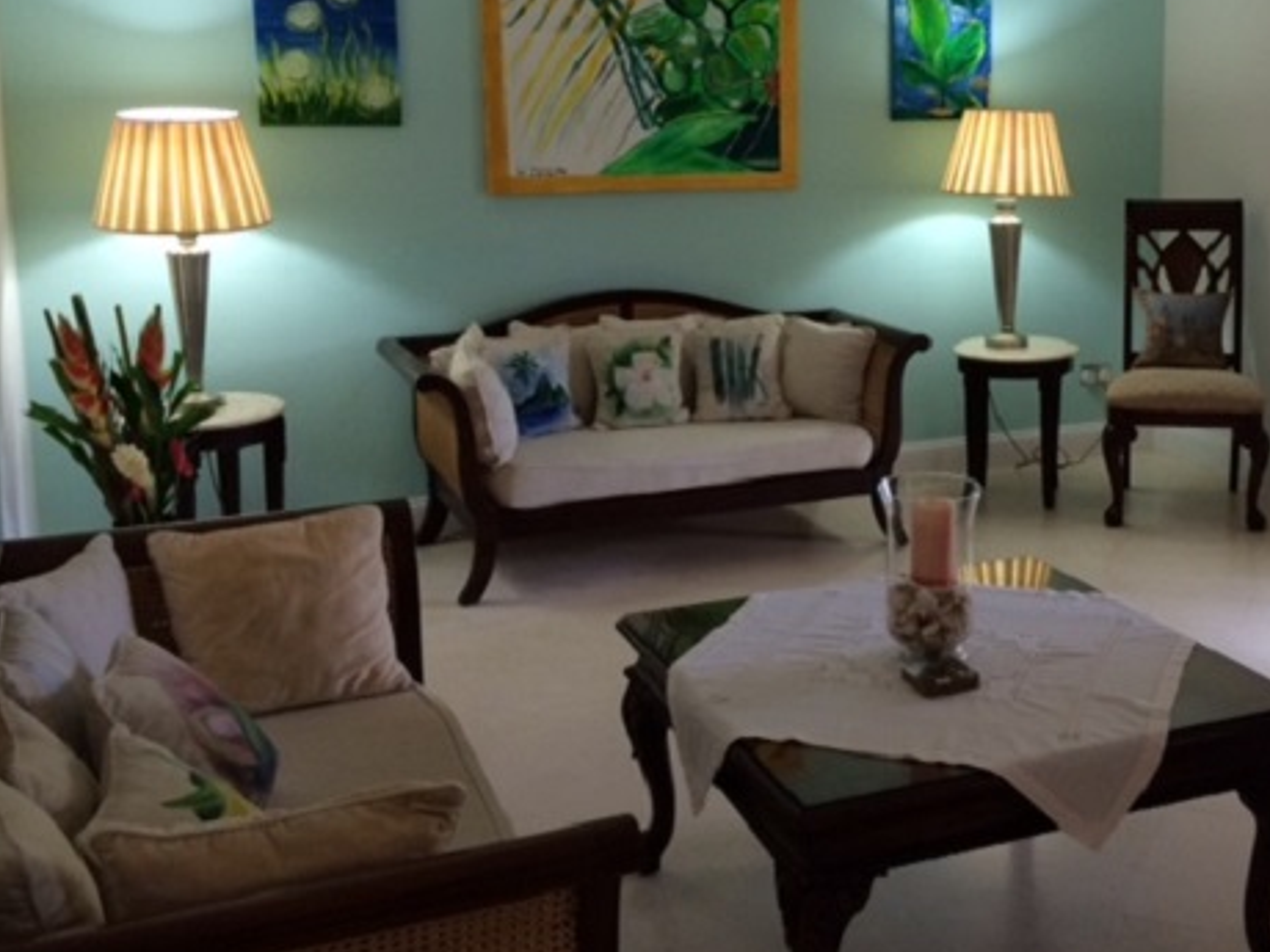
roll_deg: +0.3
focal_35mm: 42
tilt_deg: -9.5
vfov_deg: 34.0
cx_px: 895
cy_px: 309
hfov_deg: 43.8
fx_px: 1541
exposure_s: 1/33
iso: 64
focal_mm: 4.15
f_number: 2.2
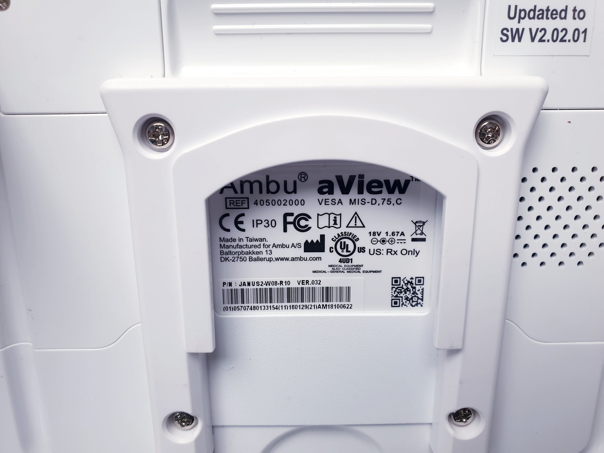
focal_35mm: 26
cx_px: 302
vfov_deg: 53.1
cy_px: 226
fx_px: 454
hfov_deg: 67.3
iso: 50
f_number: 2.4
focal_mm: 4.3
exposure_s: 1/50
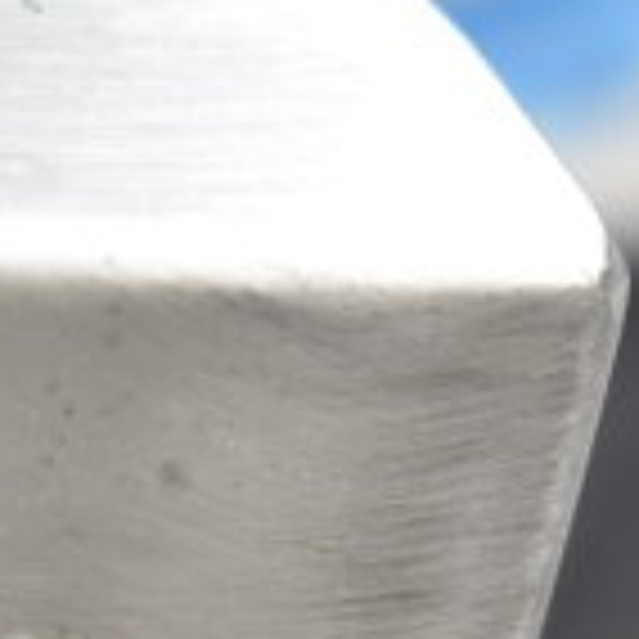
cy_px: 857
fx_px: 4803
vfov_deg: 7.5
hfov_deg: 7.3
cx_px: -626
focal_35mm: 230
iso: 200
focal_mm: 42
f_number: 5
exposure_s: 1/100
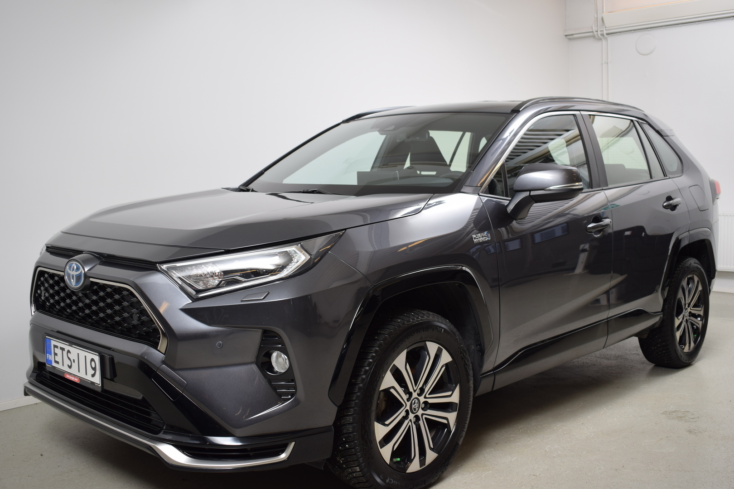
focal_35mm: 38
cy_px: 244
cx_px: 367
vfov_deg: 35.5
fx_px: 765
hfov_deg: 51.3
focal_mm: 25
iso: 100
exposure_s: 1/125
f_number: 4.5
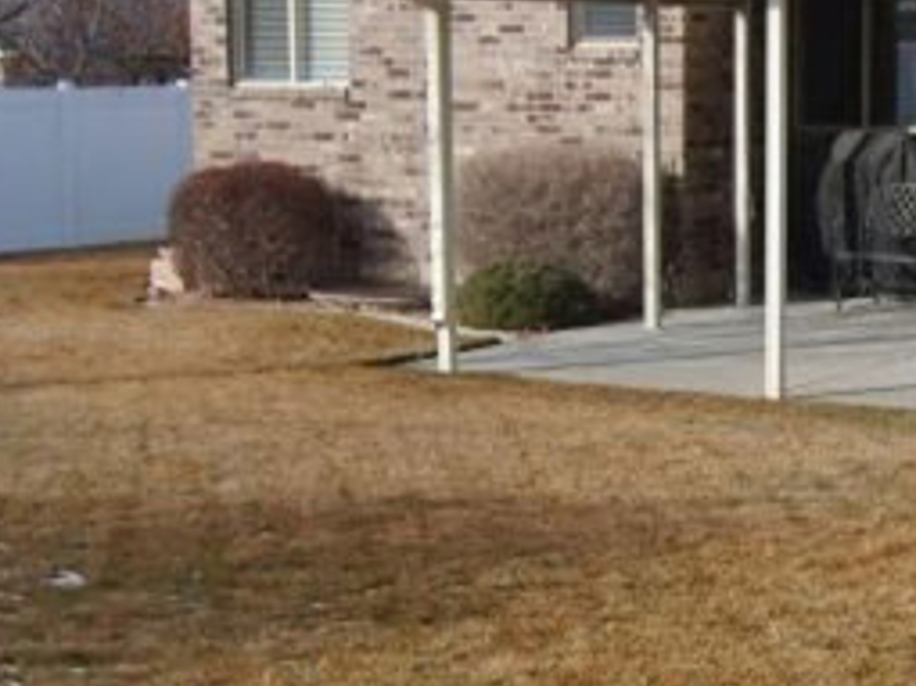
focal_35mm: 88
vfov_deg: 16.7
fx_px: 2328
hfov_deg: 21.6
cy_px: 499
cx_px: 894
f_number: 2.8
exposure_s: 1/750
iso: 50
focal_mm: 5.8
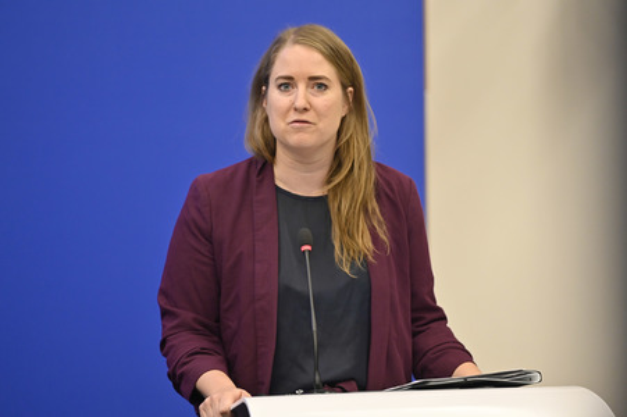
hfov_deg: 12.5
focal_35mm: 165
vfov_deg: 8.3
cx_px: 314
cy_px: 208
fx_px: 2872
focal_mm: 165
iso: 2000
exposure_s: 1/320
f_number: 2.8
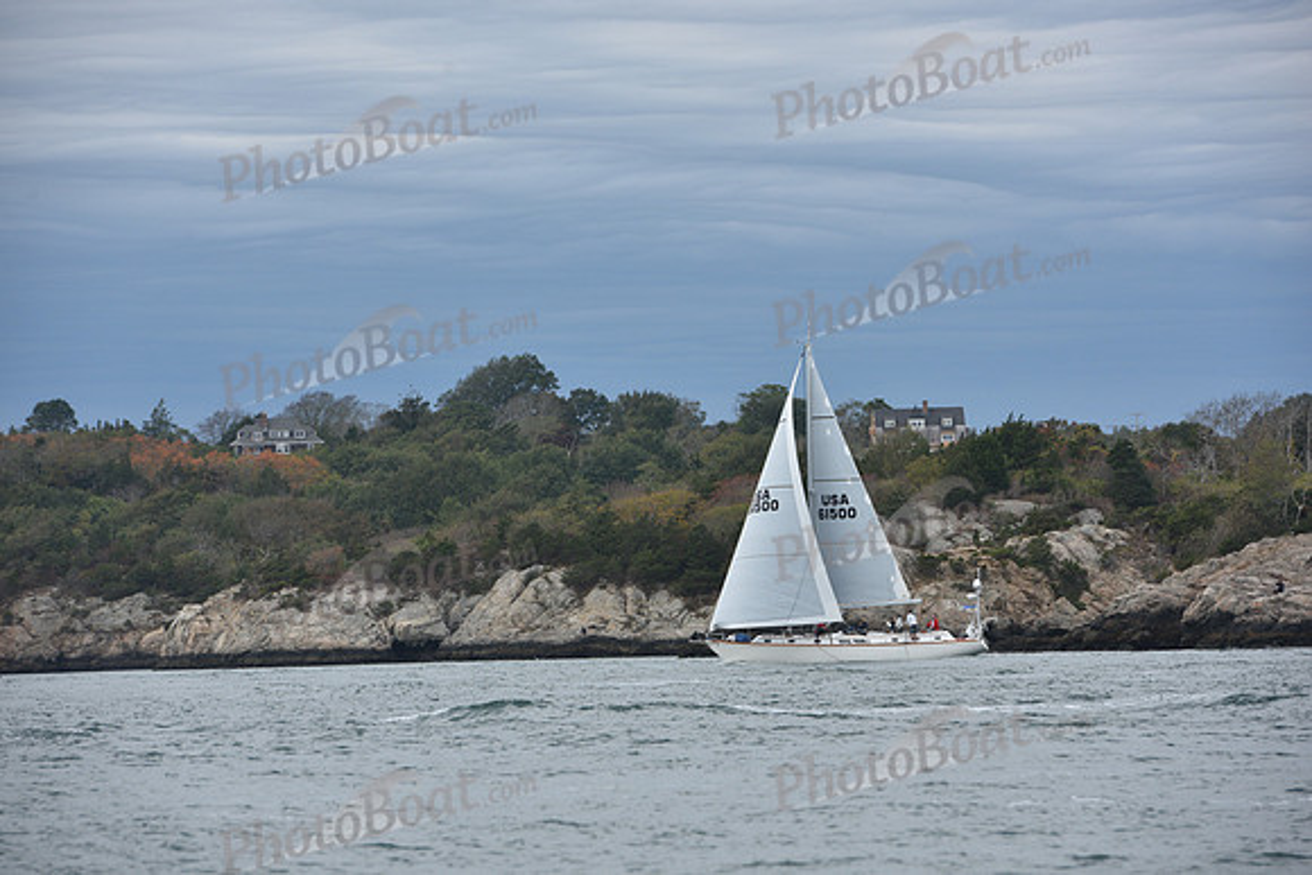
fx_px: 7290
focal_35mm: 200
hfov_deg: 10.3
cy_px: 438
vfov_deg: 6.9
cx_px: 656
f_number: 8
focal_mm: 200
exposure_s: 1/1000
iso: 320
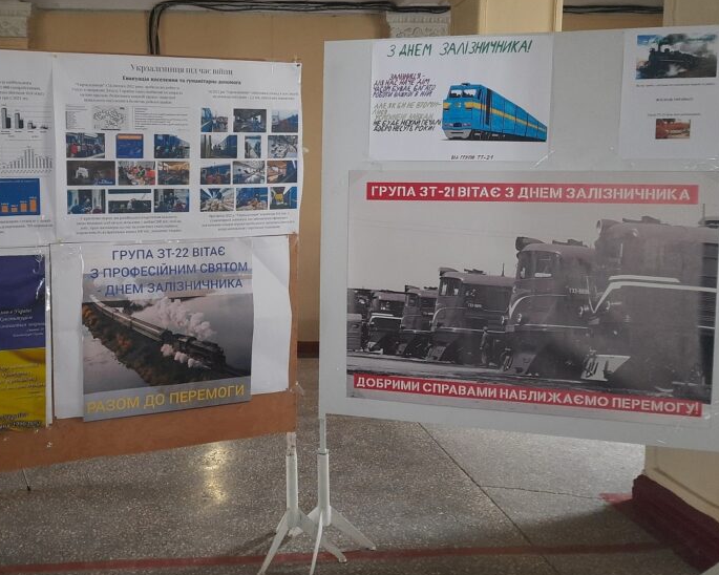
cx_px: 253
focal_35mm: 35
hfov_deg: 50.8
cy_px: 220
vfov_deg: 42.0
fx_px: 745
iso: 800
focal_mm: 5.23
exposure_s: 1/25
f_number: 1.8
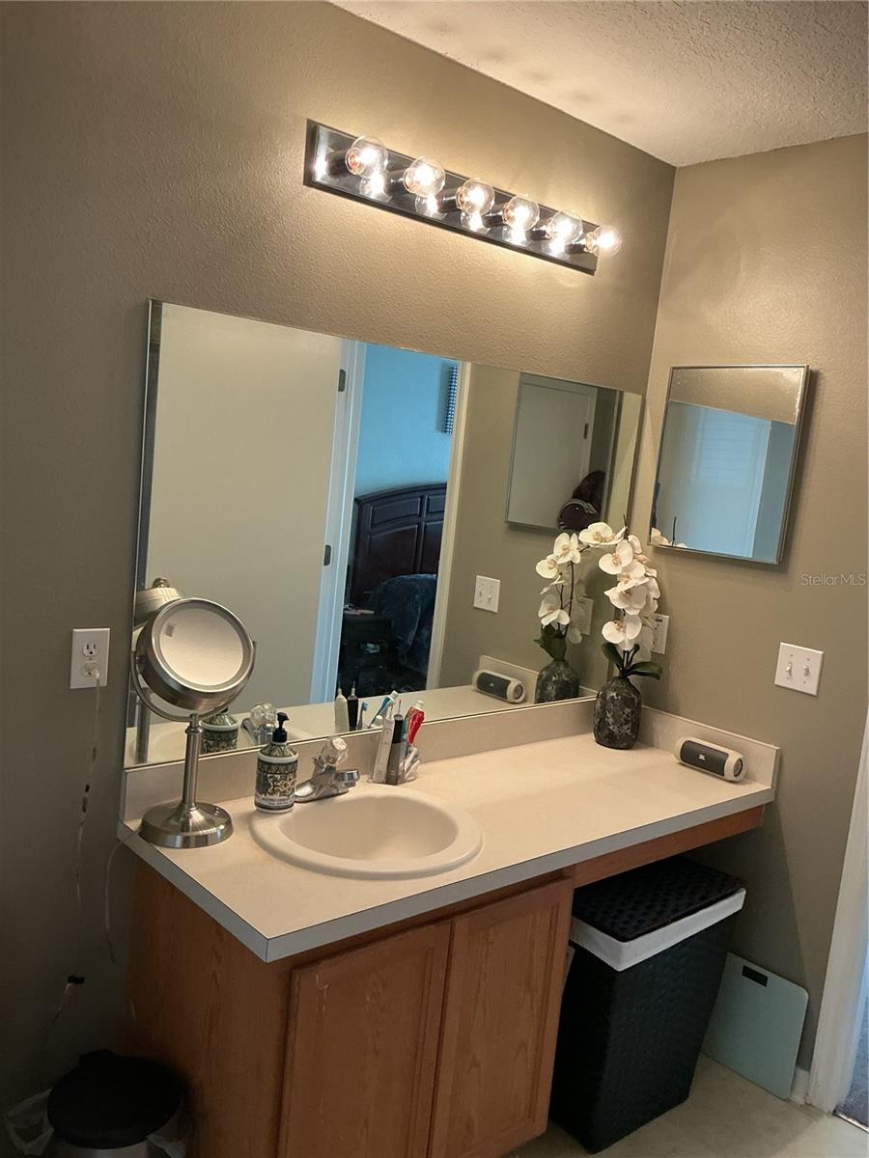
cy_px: 579
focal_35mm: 29
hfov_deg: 48.2
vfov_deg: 61.7
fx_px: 971
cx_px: 434
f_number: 1.8
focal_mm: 3
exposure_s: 1/50
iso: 125
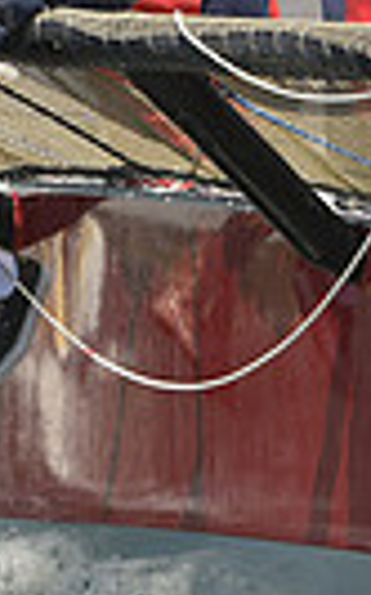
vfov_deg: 2.8
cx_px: 250
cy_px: 248
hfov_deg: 1.7
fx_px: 12195
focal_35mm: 753
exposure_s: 1/1600
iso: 280
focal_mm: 170
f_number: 6.3
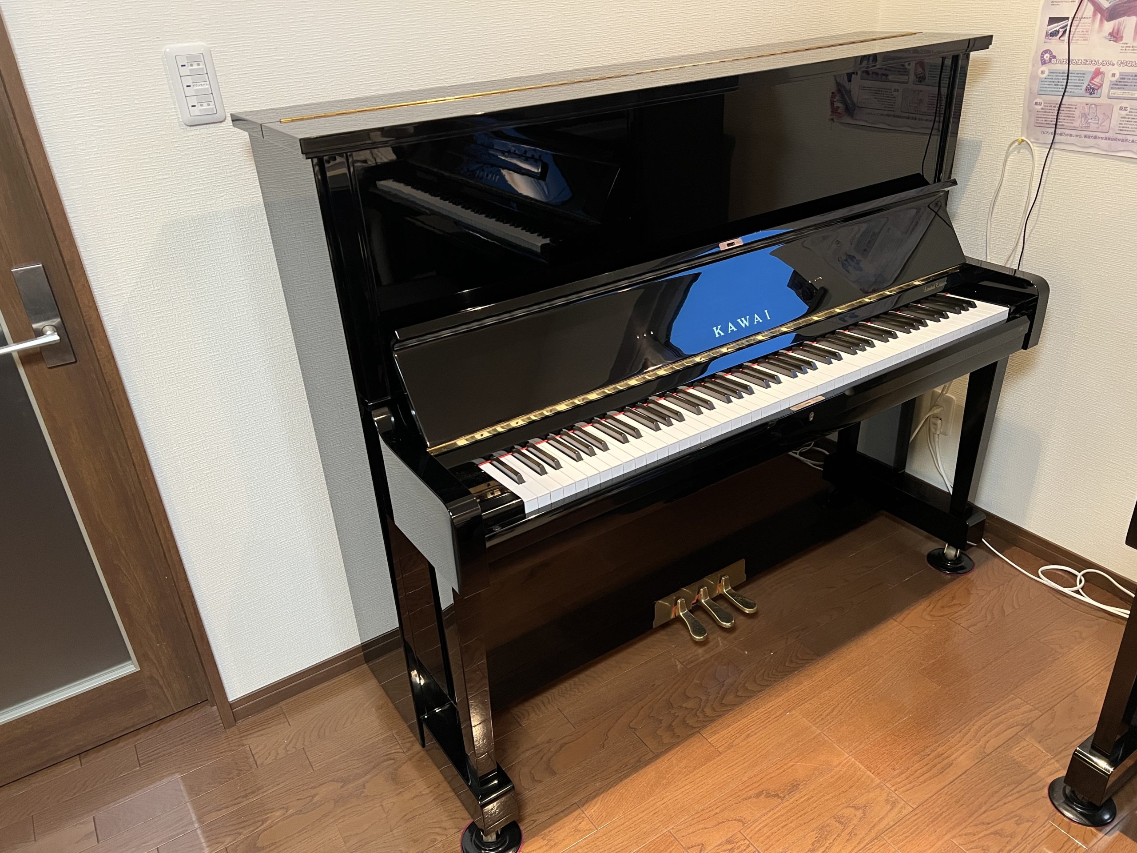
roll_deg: +4.2
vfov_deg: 53.1
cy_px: 426
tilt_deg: -28.2
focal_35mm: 26
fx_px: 854
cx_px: 568
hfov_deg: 67.3
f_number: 1.5
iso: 320
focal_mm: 5.7
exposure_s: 1/50
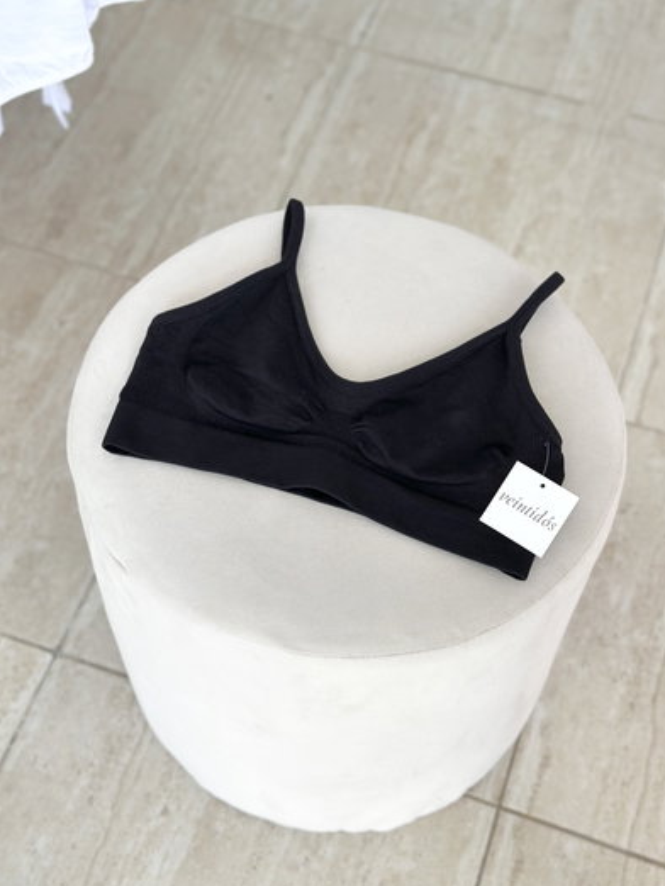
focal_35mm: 49
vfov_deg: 38.9
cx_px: 338
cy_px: 451
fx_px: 1254
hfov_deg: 29.7
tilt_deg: -59.3
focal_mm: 6.86
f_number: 1.78
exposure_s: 1/171
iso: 100
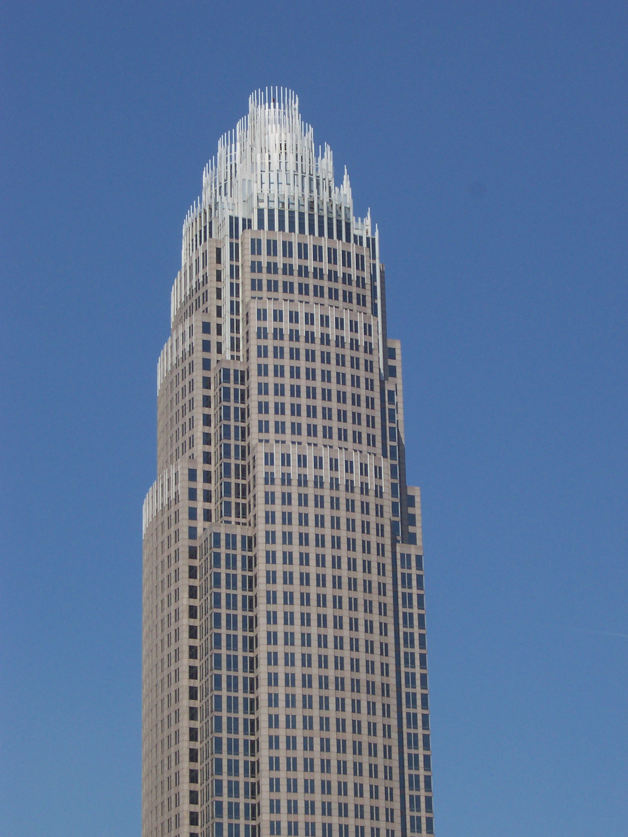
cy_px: 418
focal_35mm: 111
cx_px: 314
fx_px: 2685
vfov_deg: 17.7
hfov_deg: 13.3
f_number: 9.5
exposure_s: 1/350
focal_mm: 16.8
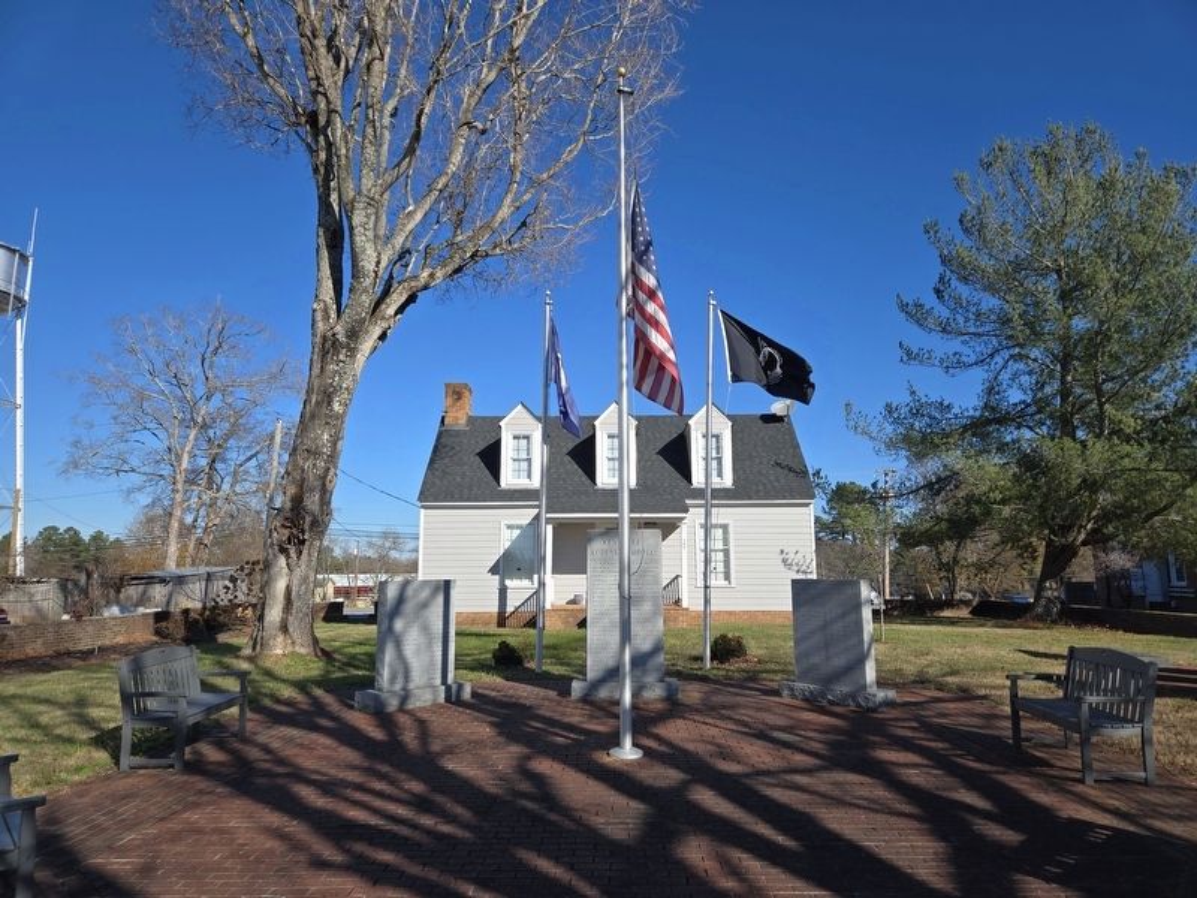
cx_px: 598
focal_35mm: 23
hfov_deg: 73.9
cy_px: 449
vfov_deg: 58.9
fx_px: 795
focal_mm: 5.4
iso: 25
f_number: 1.8
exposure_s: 1/1946
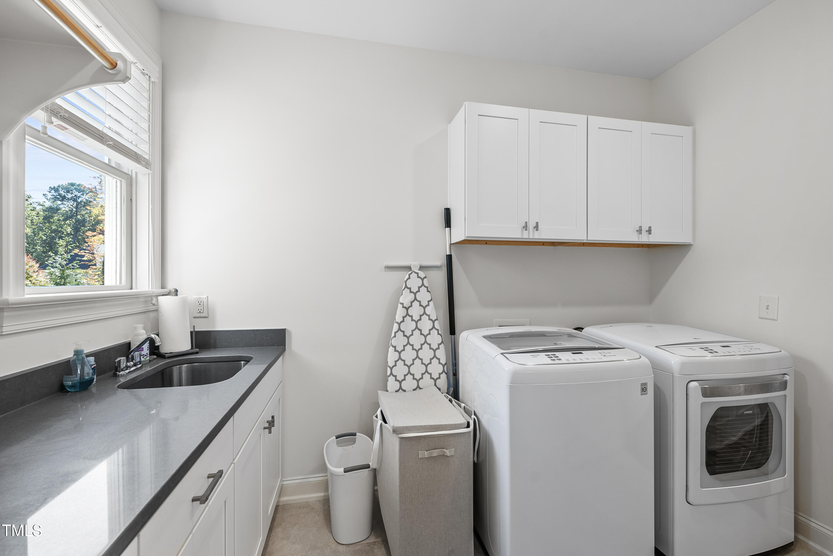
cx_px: 416
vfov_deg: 77.4
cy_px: 278
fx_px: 347
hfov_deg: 100.4
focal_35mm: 15
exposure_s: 1/10
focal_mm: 15
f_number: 7.1
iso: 400
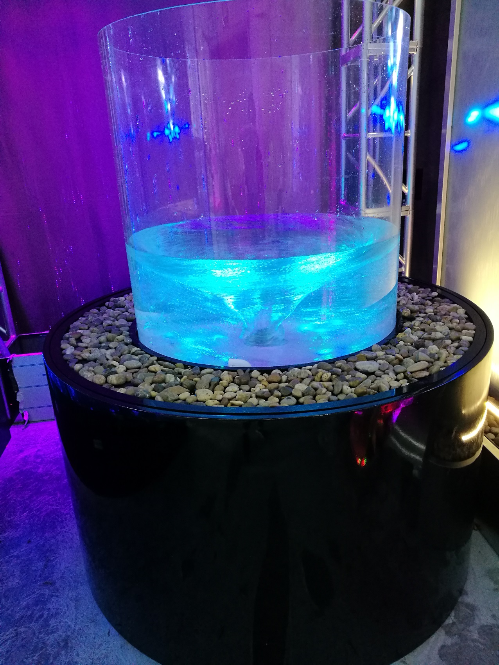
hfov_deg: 51.4
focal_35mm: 27
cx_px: 250
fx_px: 519
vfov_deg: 65.3
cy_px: 332
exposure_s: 1/30
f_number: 2.2
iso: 320
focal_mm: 4.5
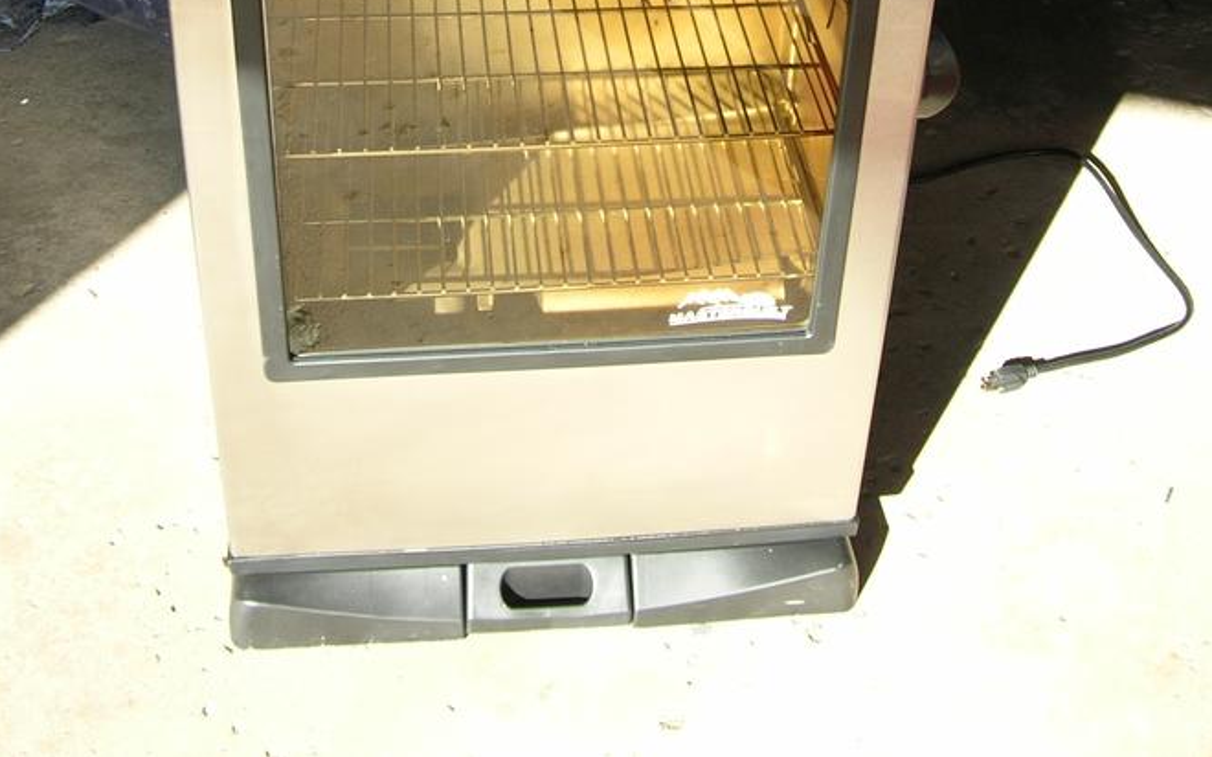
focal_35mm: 52
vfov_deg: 23.4
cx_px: 600
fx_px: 1717
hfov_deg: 38.9
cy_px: -68
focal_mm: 6
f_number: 2.7
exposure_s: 1/145
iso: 50
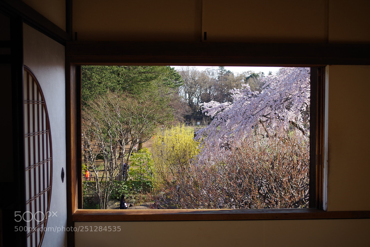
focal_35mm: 42
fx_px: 432
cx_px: 185
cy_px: 124
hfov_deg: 46.4
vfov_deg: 31.9
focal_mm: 28
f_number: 4.5
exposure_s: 1/400
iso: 160
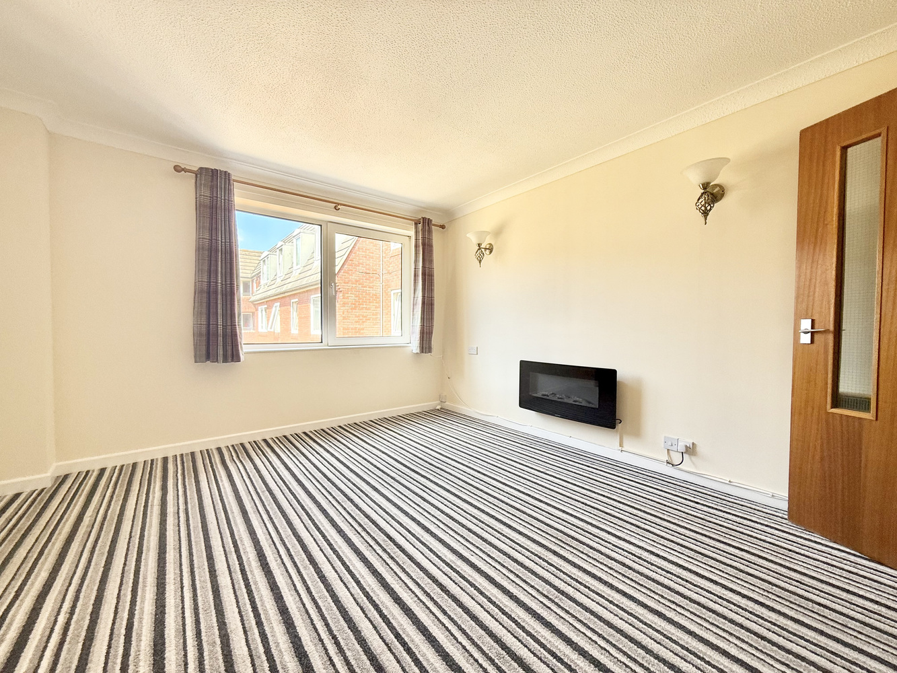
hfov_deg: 102.1
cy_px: 336
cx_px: 448
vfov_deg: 85.7
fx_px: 363
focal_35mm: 14
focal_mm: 2.22
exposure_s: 1/133
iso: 64
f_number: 2.2
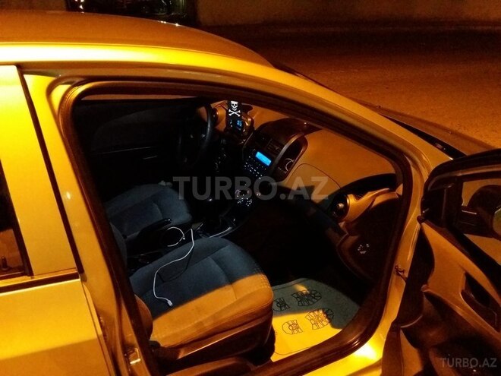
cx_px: 250
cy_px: 188
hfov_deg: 63.4
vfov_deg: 49.7
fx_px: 405
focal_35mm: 28
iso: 1250
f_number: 1.9
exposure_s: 1/17
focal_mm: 3.7
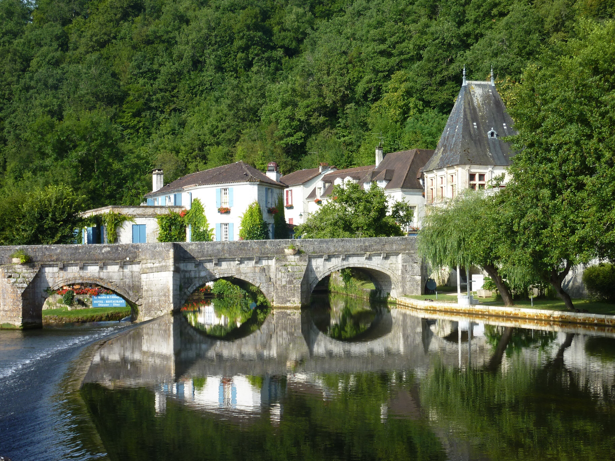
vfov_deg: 24.8
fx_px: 1048
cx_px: 308
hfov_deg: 32.7
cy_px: 230
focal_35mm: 59
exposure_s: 1/250
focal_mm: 9.7
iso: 80
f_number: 3.9
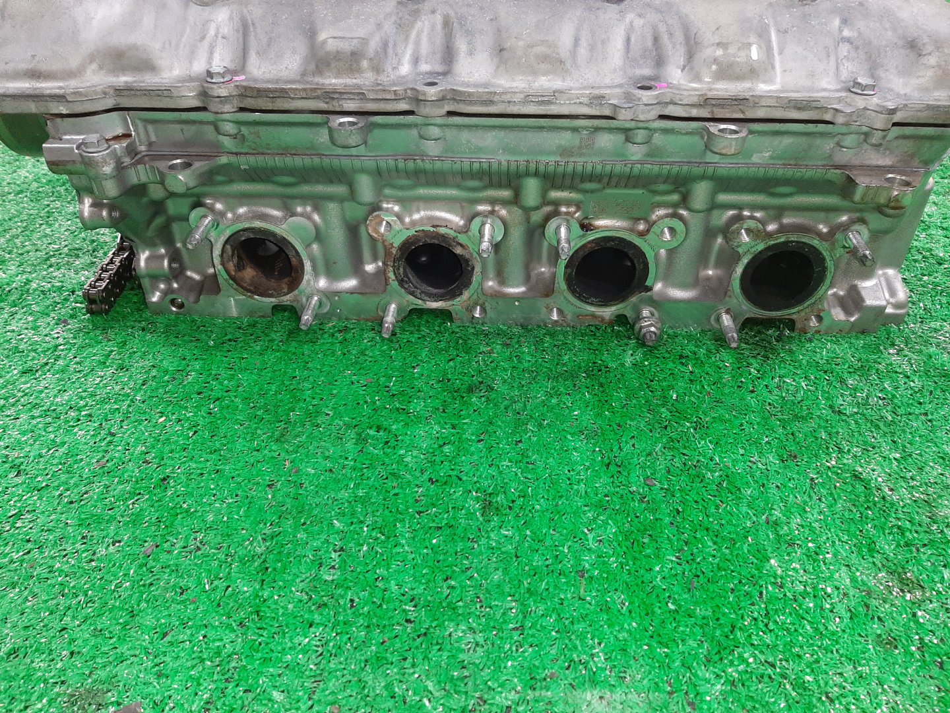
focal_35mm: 26
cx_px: 475
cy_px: 356
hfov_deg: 67.3
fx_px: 714
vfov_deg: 53.1
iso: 233
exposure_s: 1/50
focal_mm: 3.93
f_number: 1.7
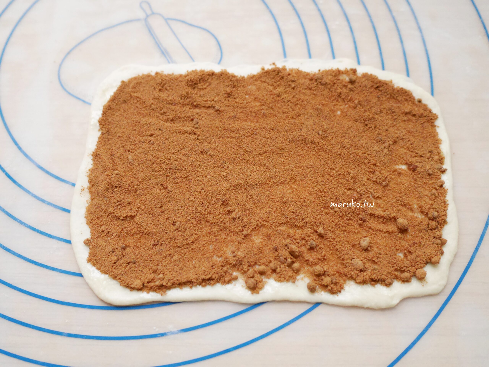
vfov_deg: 46.8
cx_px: 244
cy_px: 184
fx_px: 424
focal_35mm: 30
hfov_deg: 59.9
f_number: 2.5
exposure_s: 1/20
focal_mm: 15
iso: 3200
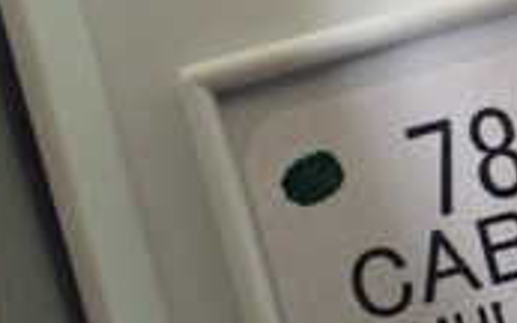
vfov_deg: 11.9
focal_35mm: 110
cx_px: 759
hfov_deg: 17.2
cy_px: 209
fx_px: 1549
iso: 500
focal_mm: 5.4
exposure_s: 1/125
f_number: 2.3
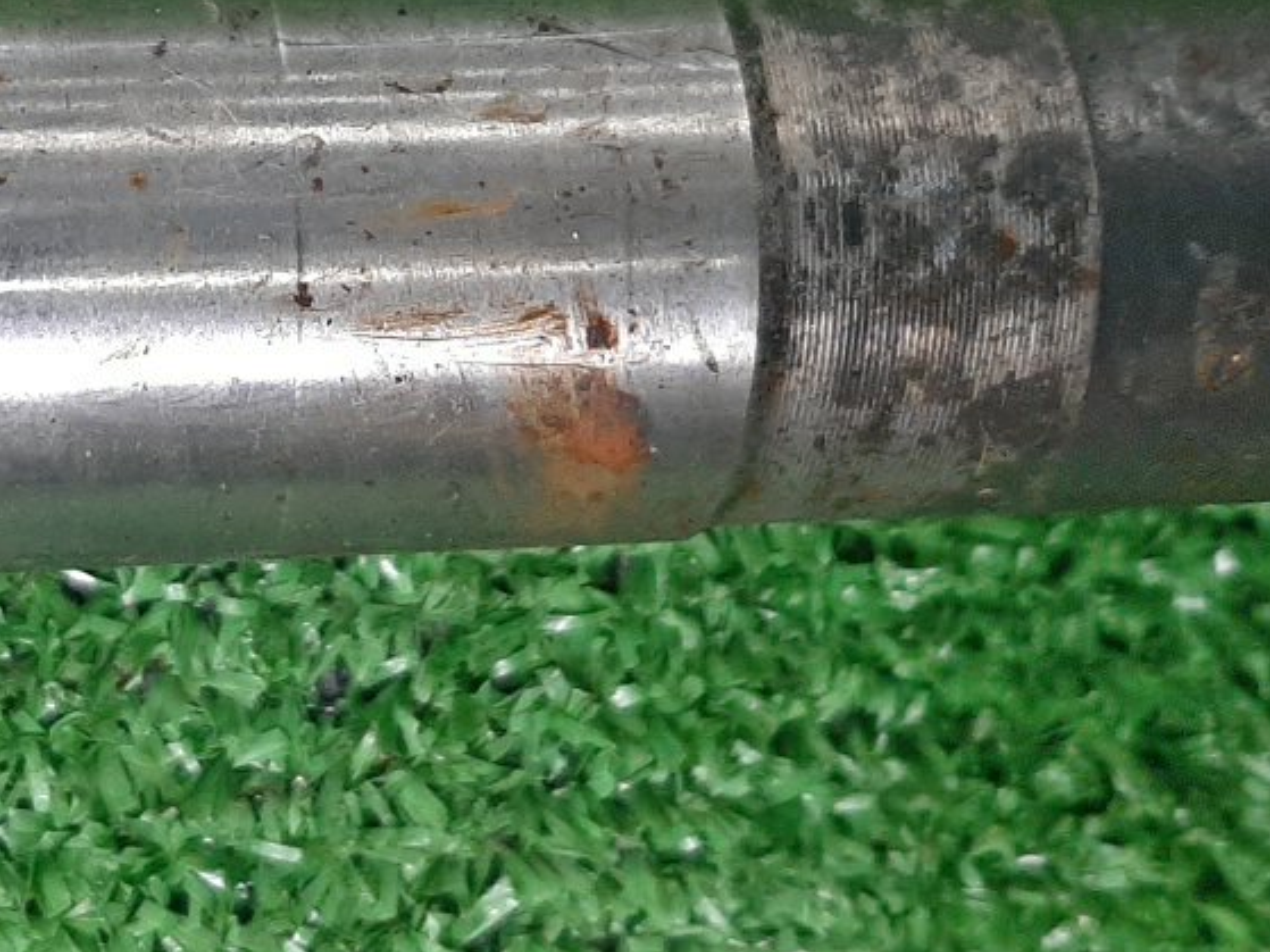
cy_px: 309
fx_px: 2458
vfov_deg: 21.8
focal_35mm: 67
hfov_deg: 28.4
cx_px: 252
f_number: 1.7
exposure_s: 1/50
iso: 241
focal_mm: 3.93
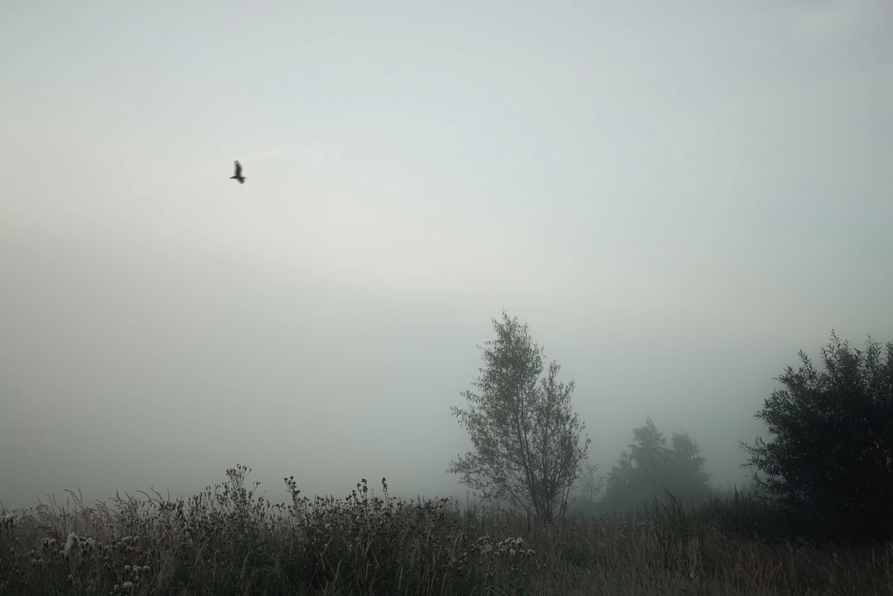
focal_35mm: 57
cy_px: 298
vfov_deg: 23.8
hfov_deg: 35.1
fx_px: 1414
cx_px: 446
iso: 250
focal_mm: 38
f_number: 4.8
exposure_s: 1/500
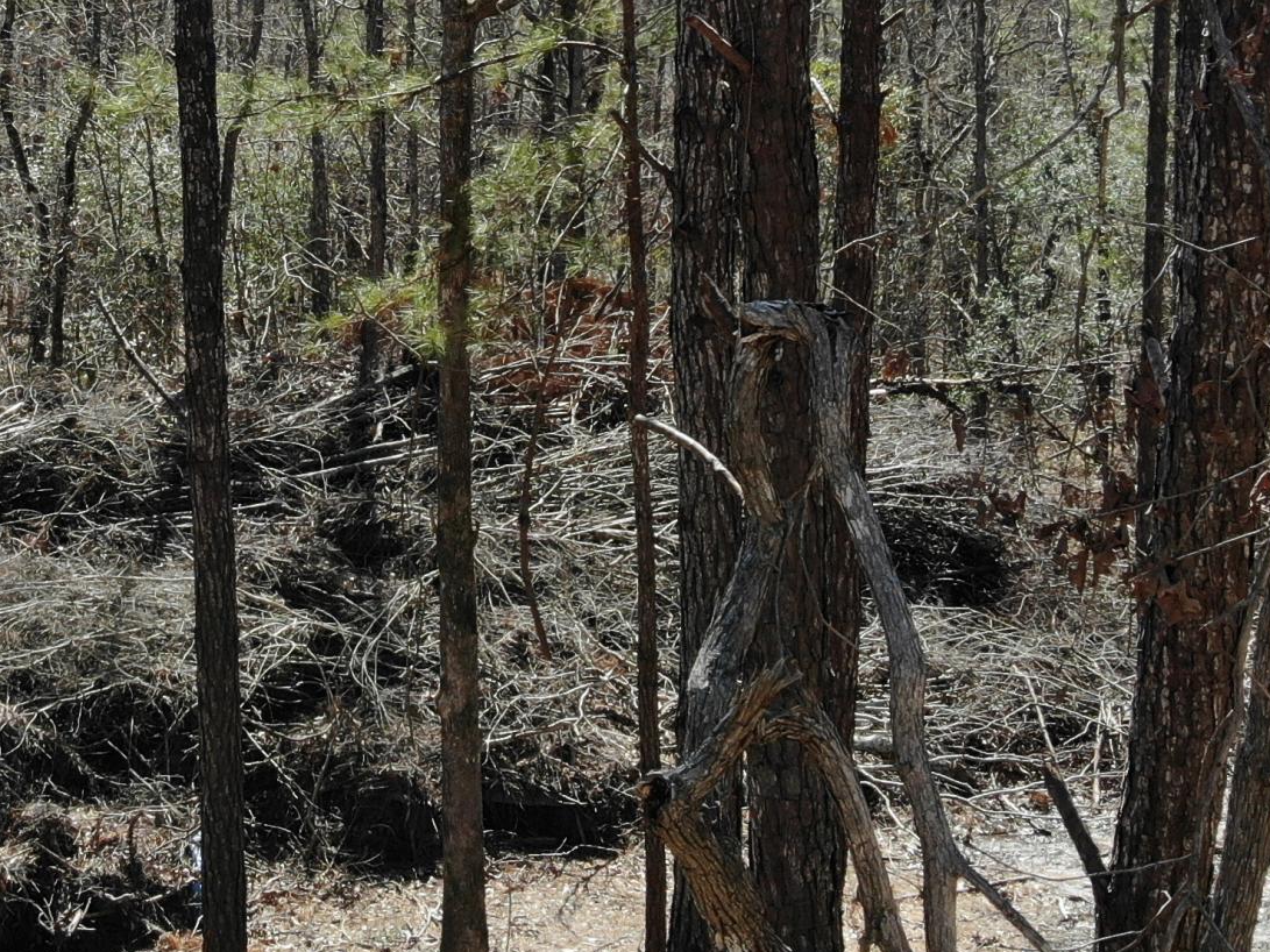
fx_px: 2421
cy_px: 78
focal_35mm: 66
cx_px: 291
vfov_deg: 21.7
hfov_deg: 28.9
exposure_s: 1/477
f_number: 2.8
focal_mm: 4.5
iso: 100
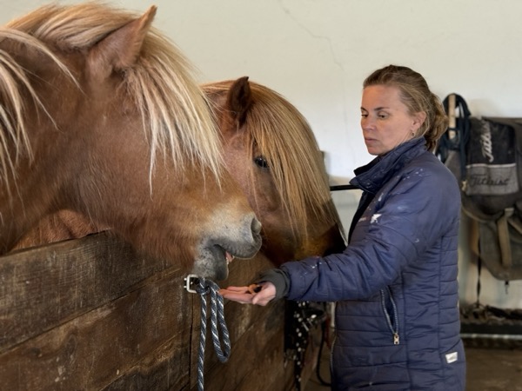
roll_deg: +1.4
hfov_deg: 39.7
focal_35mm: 48
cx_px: 261
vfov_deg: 30.3
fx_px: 724
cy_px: 196
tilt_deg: -2.8
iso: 250
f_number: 1.78
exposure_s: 1/50
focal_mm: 6.76
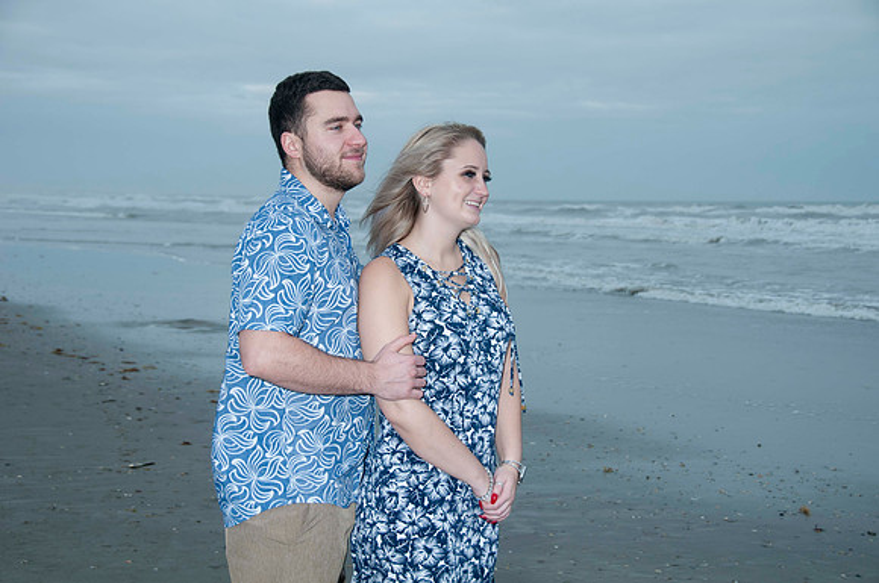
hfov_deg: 33.4
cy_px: 292
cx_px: 440
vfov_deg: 22.6
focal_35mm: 60
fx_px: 1463
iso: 100
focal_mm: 40
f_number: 5.6
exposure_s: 1/125
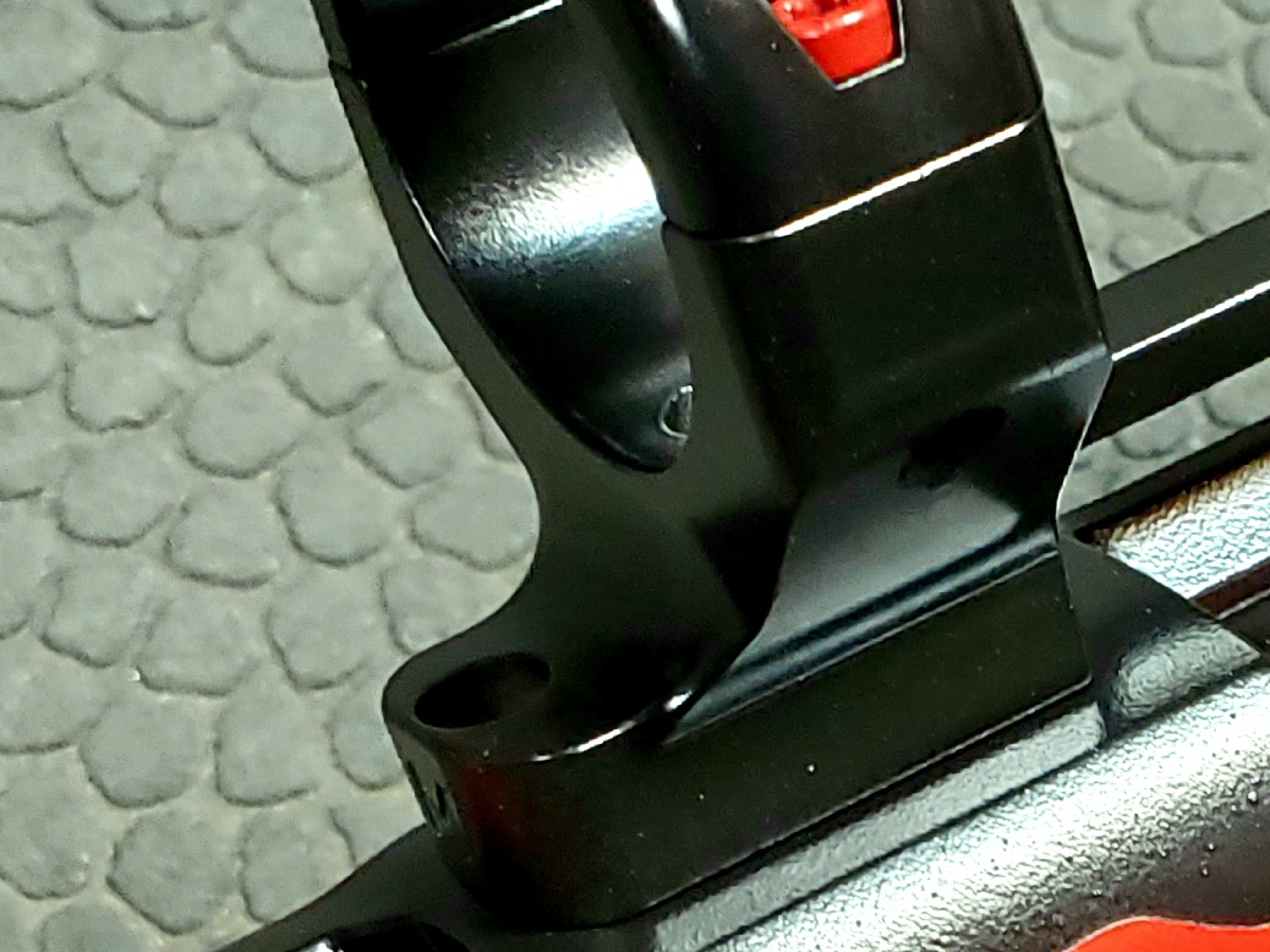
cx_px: 1641
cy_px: 1023
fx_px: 3705
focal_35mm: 101
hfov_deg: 18.2
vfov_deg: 14.3
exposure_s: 1/39.1
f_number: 2.4
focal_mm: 4.3
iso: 640
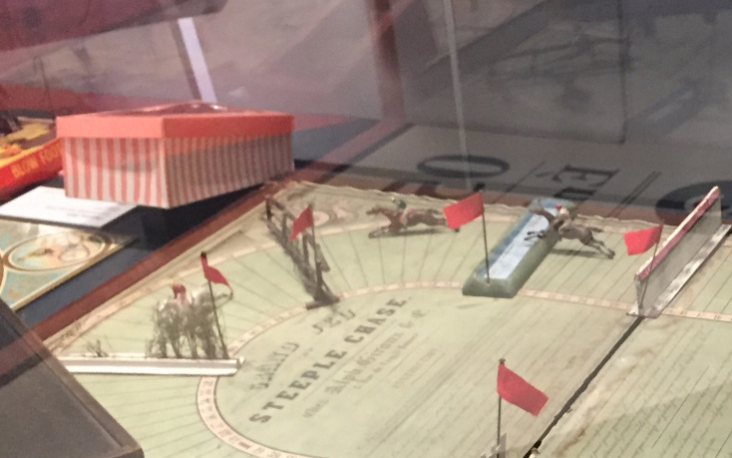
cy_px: 390
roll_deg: +4.1
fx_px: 1337
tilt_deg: -29.5
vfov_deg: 19.2
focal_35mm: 67
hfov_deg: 29.5
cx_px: 647
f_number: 2.2
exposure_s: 1/17
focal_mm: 4.15
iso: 250
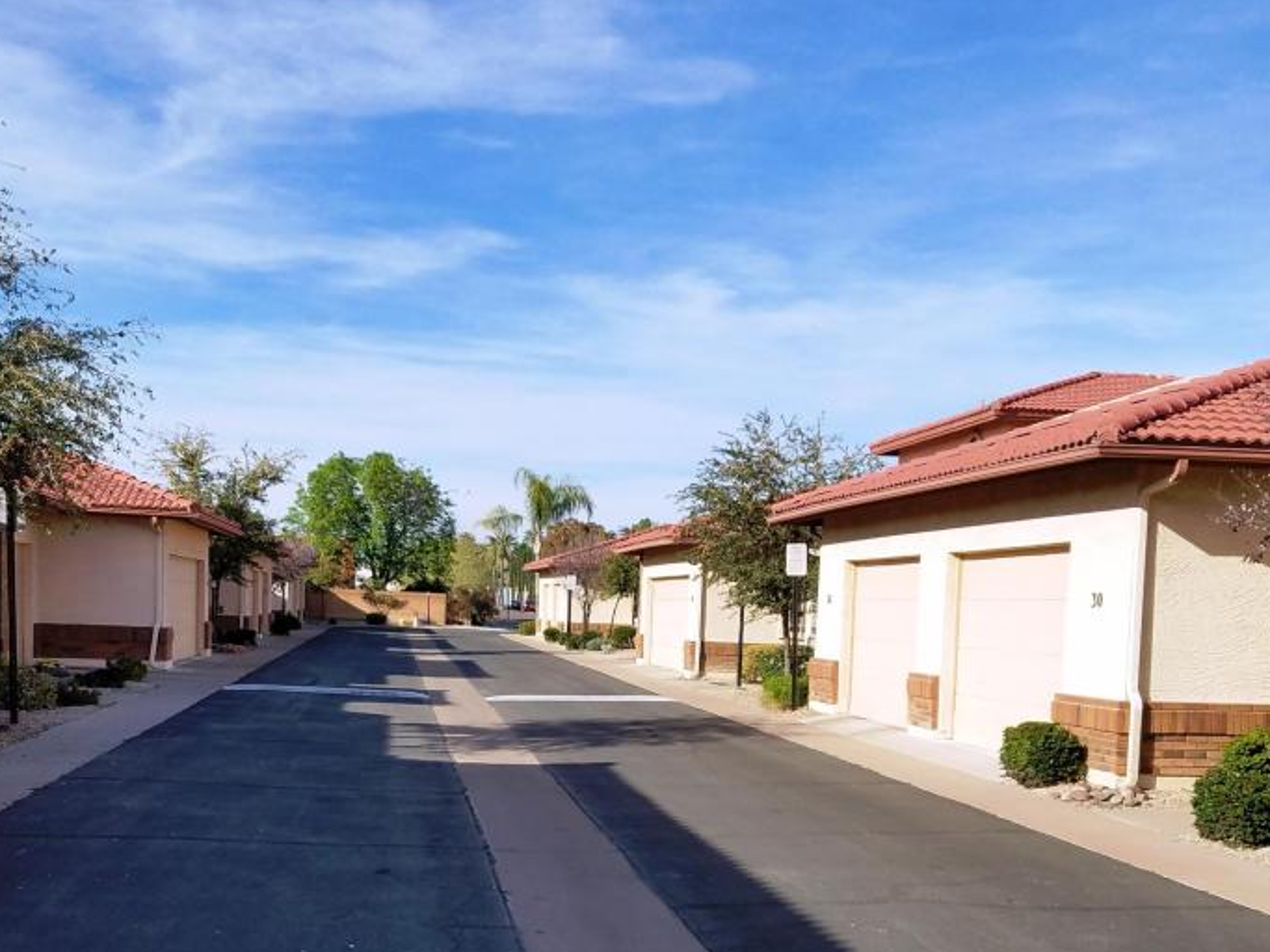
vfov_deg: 36.3
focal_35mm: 39
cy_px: 666
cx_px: 658
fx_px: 1431
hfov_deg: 47.9
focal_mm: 4.2
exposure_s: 1/2840
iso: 50
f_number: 1.7
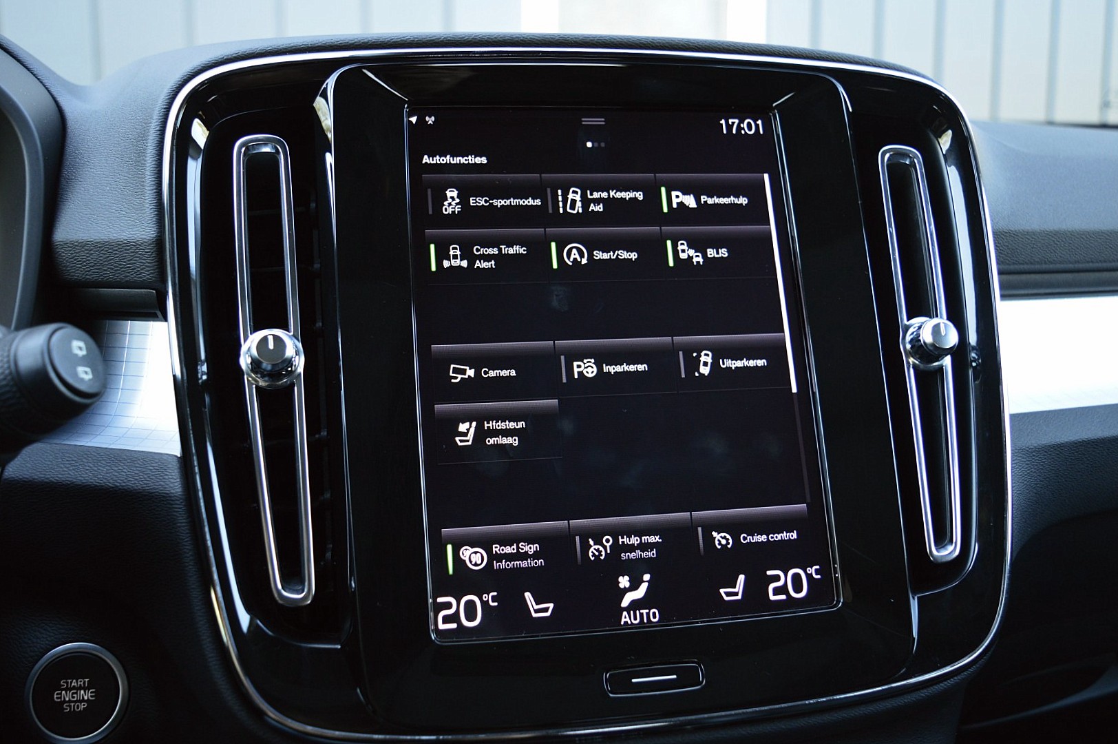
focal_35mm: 33
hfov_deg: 57.3
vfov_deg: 39.9
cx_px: 559
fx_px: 1024
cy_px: 372
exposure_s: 1/60
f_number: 4
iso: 800
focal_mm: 22
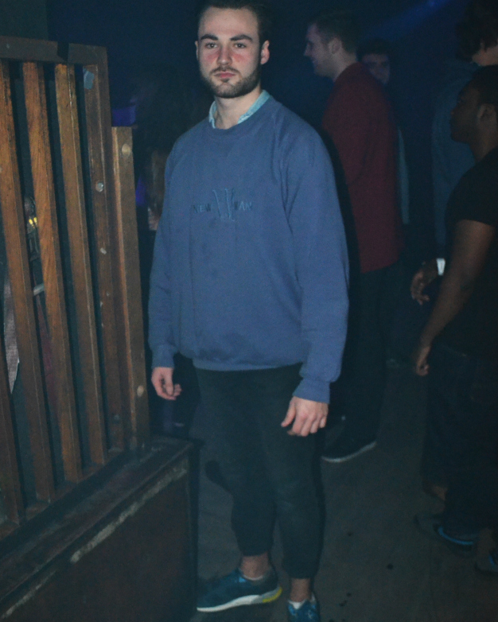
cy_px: 306
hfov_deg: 39.2
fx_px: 700
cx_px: 249
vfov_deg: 47.9
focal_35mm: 38
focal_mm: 22
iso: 3200
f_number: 3.8
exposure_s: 1/60
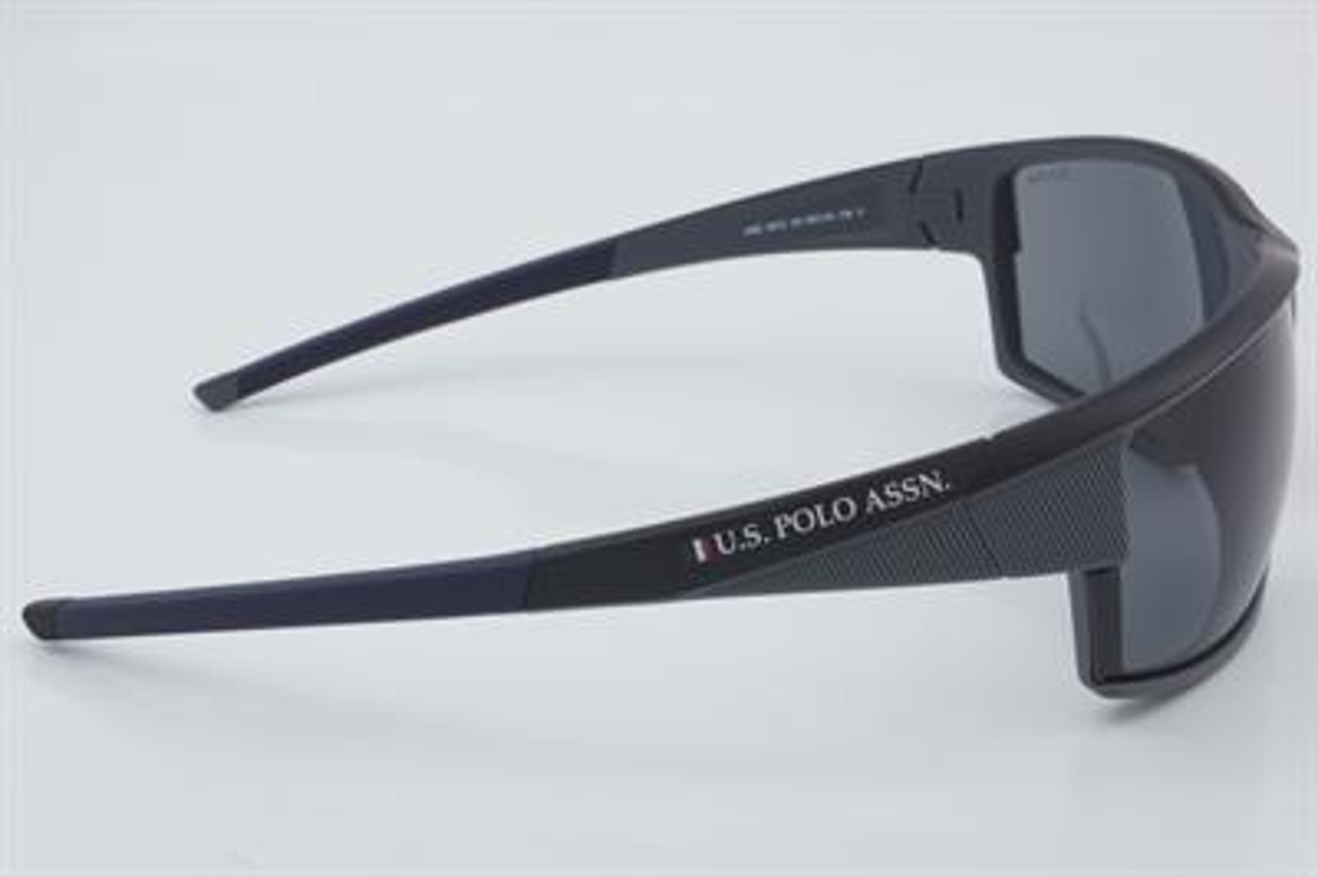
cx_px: 659
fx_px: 2469
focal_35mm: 68
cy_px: 438
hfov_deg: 29.9
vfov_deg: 20.1
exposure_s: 1/4
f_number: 32
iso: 100
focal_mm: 45
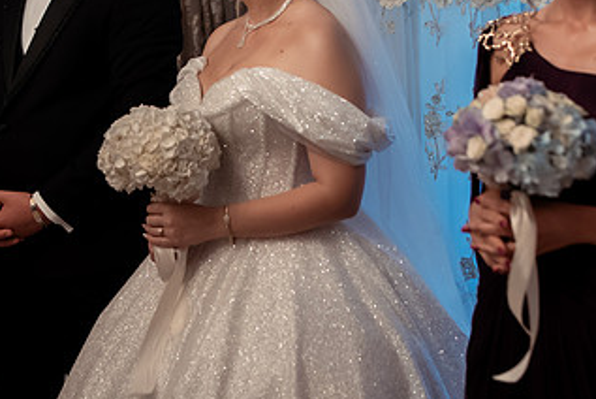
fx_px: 1061
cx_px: 263
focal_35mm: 64
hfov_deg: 31.4
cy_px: 52
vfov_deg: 20.9
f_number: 2.5
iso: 1600
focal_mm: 35
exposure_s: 1/250
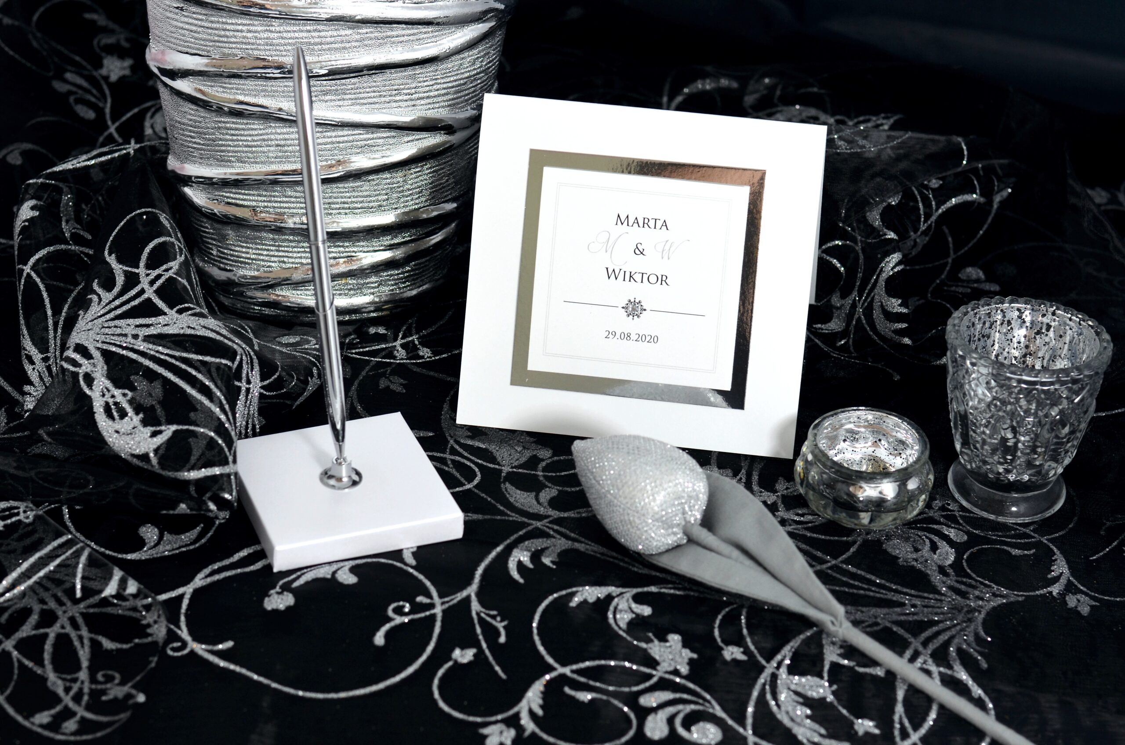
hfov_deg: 27.0
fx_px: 2339
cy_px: 372
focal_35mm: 75
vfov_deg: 18.1
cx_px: 562
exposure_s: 1/80
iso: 400
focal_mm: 50
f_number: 4.5
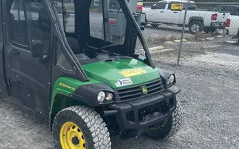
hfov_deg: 41.8
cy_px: 73
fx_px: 300
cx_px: 51
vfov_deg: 28.0
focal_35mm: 46
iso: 32
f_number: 1.6
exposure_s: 1/1072
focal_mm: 4.2
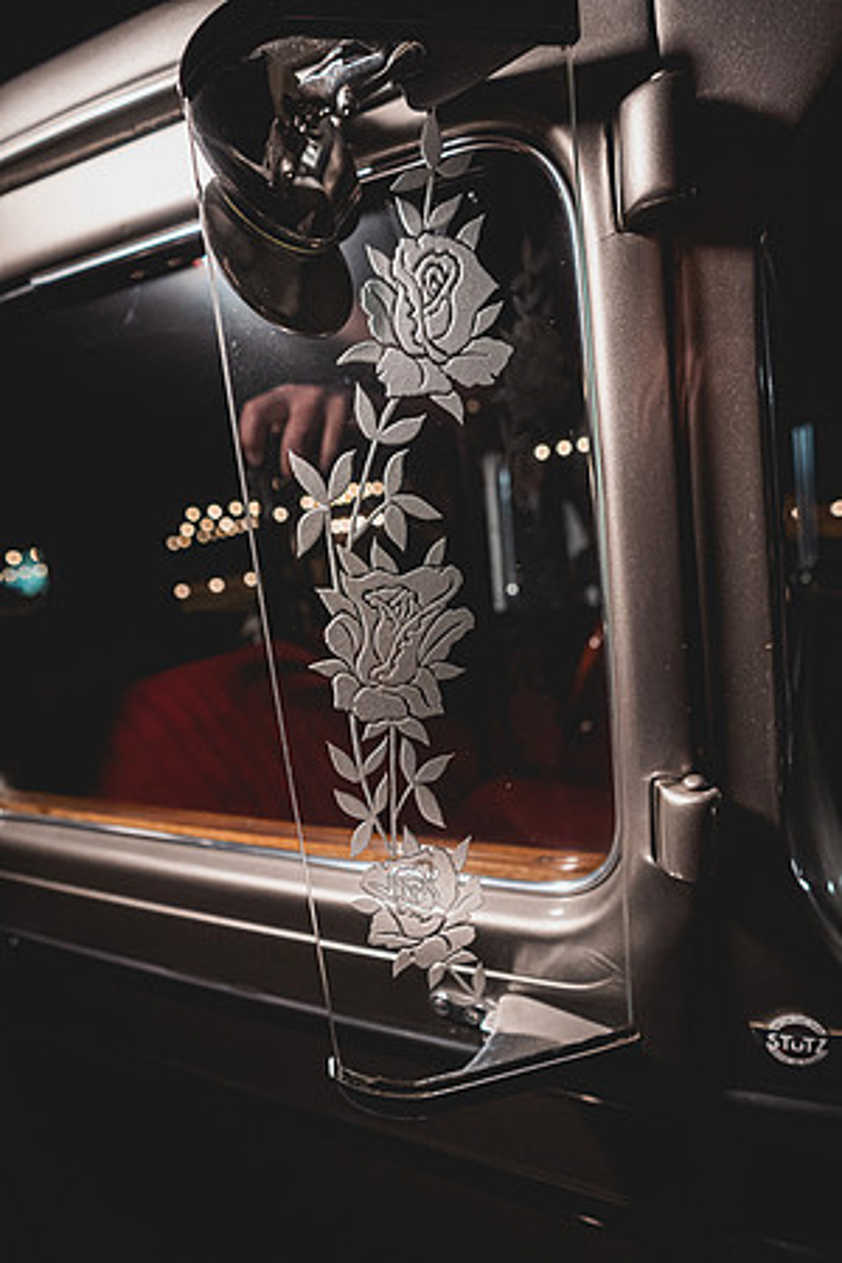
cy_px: 632
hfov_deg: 67.4
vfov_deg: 90.0
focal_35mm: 18
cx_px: 421
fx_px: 631
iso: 3200
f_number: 2.8
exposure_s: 1/100
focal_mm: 18
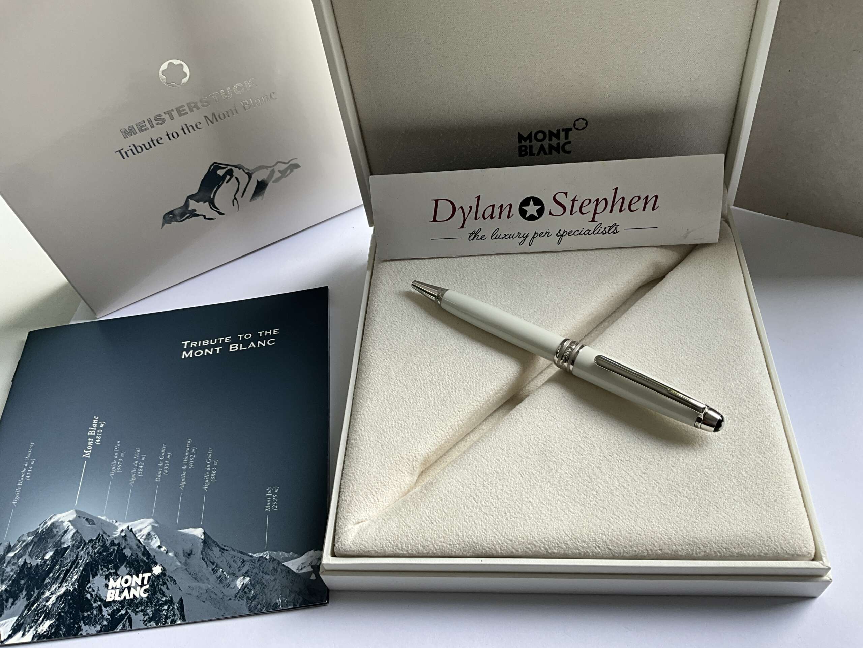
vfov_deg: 48.2
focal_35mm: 29
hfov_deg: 61.7
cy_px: 324
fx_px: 723
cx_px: 432
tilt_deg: -51.8
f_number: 1.8
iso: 16
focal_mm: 3
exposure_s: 1/123
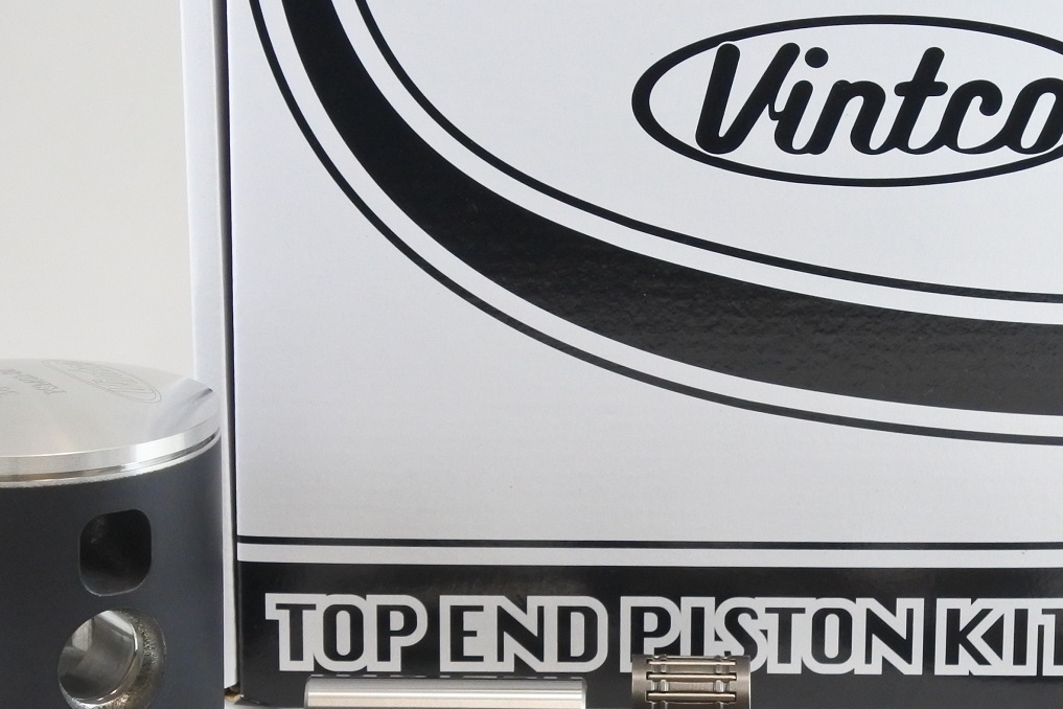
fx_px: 3543
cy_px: 471
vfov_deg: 11.4
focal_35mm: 120
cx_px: 586
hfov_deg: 17.1
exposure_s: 1/125
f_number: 5
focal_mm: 24
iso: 800
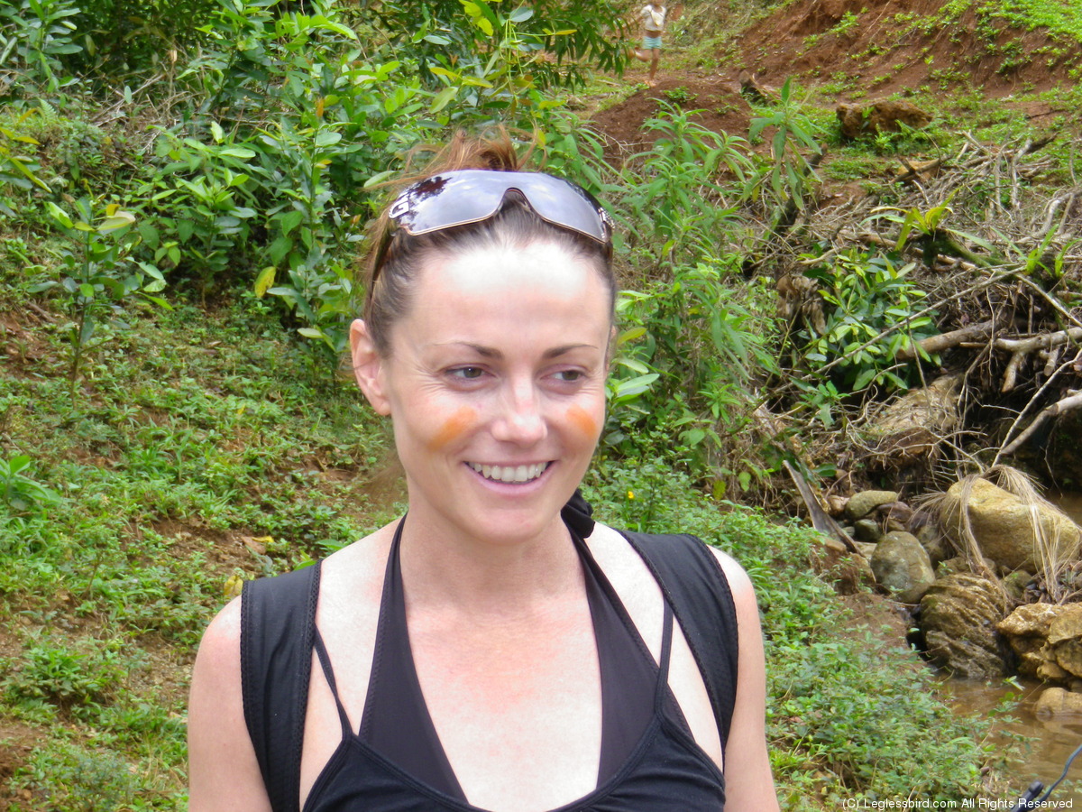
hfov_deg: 23.0
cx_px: 541
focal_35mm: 85
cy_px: 406
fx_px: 2657
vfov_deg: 17.4
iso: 125
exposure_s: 1/80
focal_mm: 14.9
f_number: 5.2
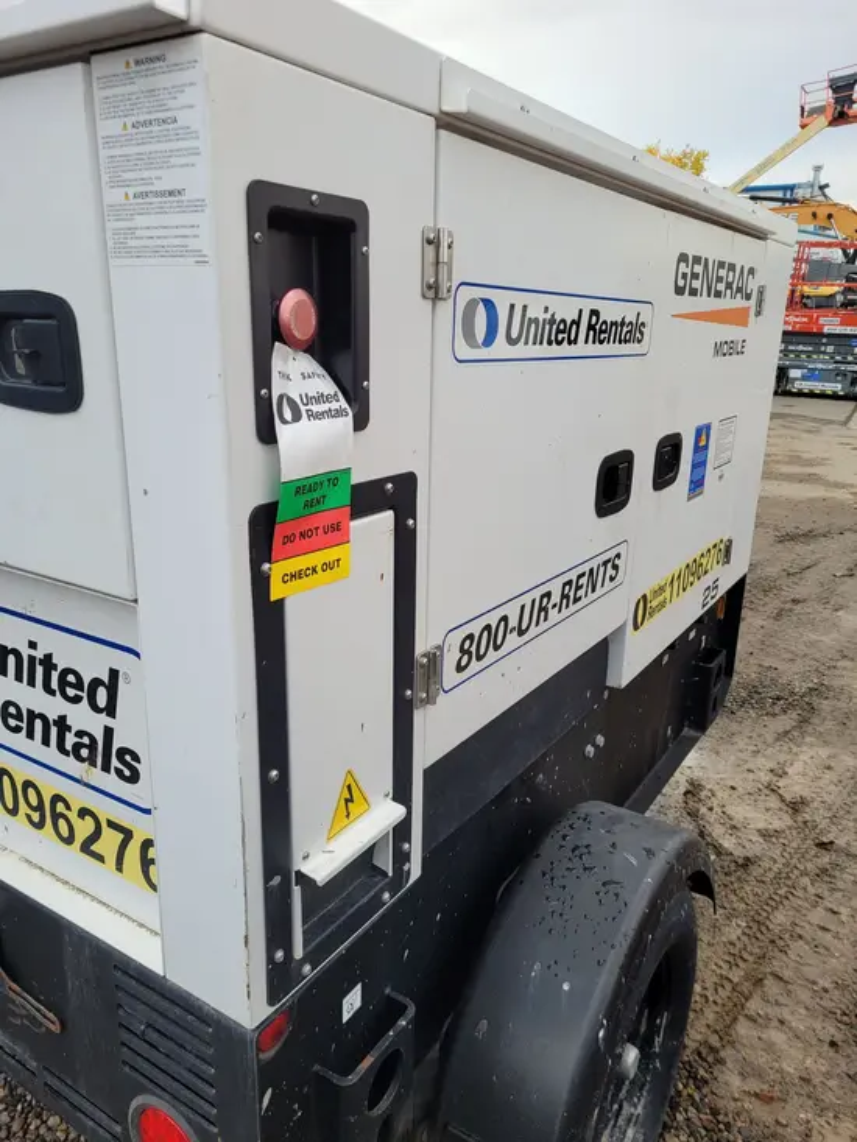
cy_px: 571
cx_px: 428
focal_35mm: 26
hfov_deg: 53.1
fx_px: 858
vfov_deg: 67.3
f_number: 1.8
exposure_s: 1/195
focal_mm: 5.4
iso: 40
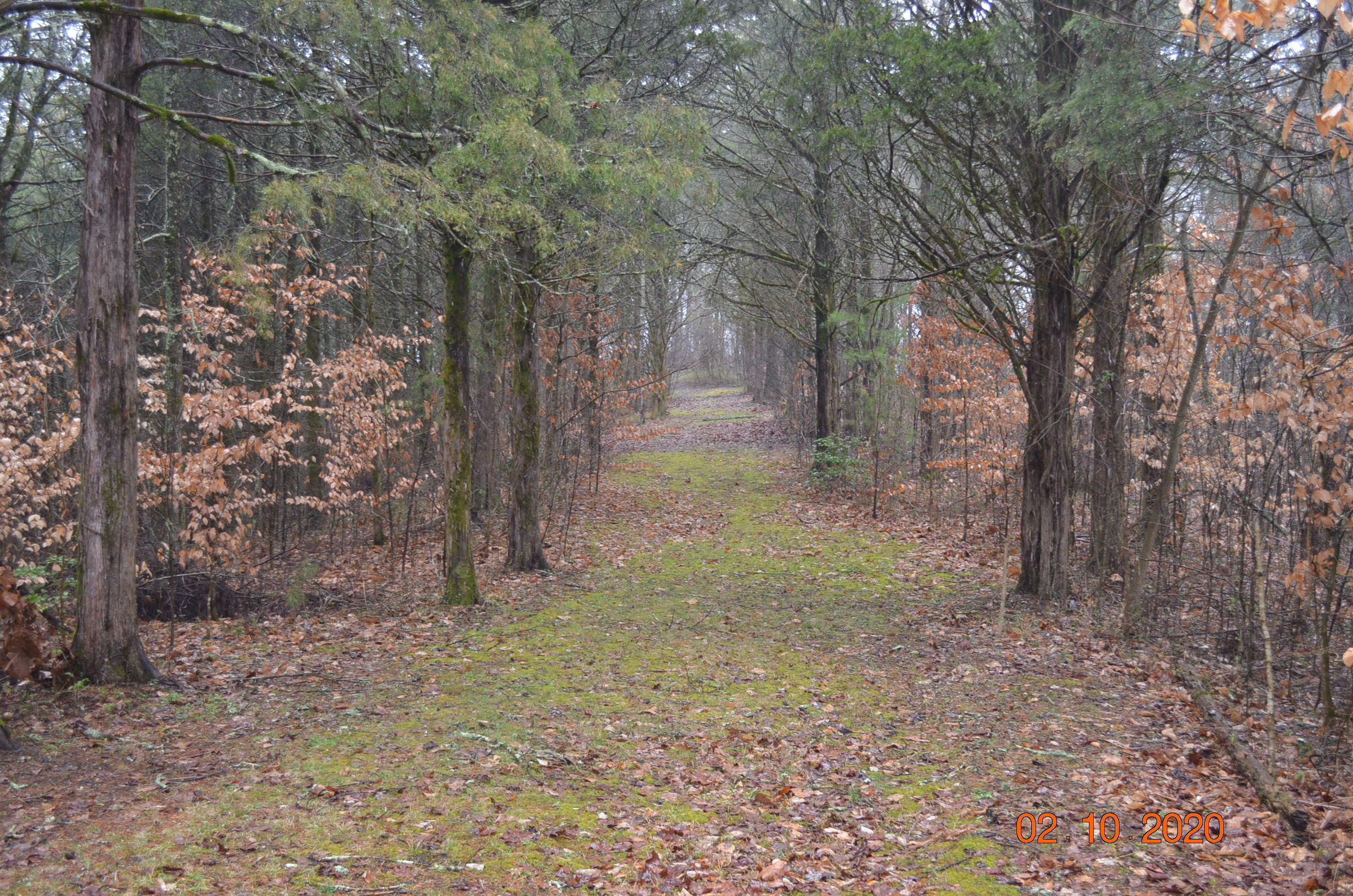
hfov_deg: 49.6
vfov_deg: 34.1
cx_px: 676
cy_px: 448
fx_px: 1463
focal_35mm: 39
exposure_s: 1/160
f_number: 4.2
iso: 1600
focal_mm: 26
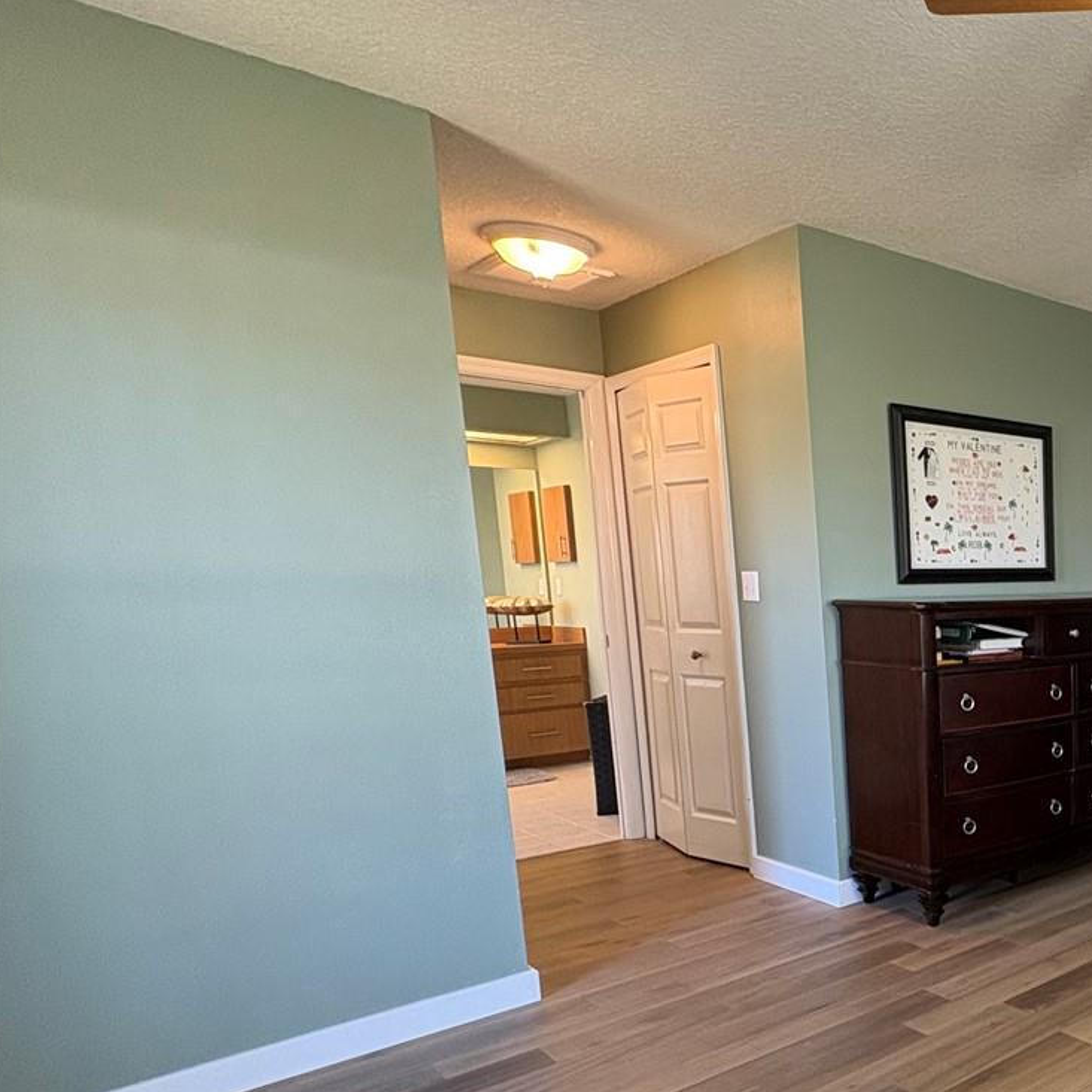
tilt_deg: -5.6
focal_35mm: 27
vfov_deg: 58.1
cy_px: 703
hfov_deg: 45.4
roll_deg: +1.4
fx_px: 964
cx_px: 1183
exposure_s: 1/60
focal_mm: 2.22
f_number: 2.2
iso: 200
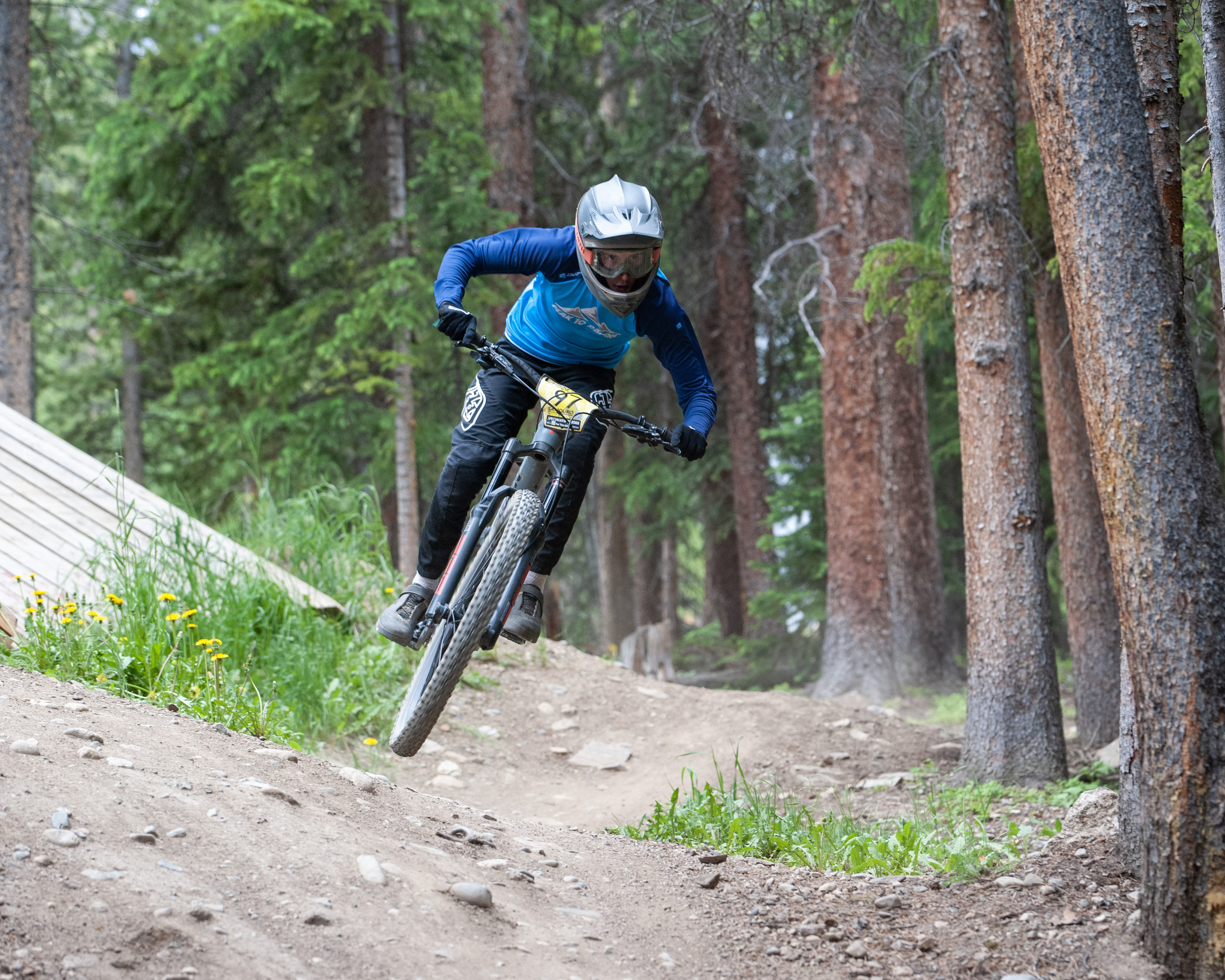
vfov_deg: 12.0
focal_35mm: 129
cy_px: 519
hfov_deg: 14.9
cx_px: 725
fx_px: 4677
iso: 1600
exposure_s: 1/640
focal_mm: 105
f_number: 4
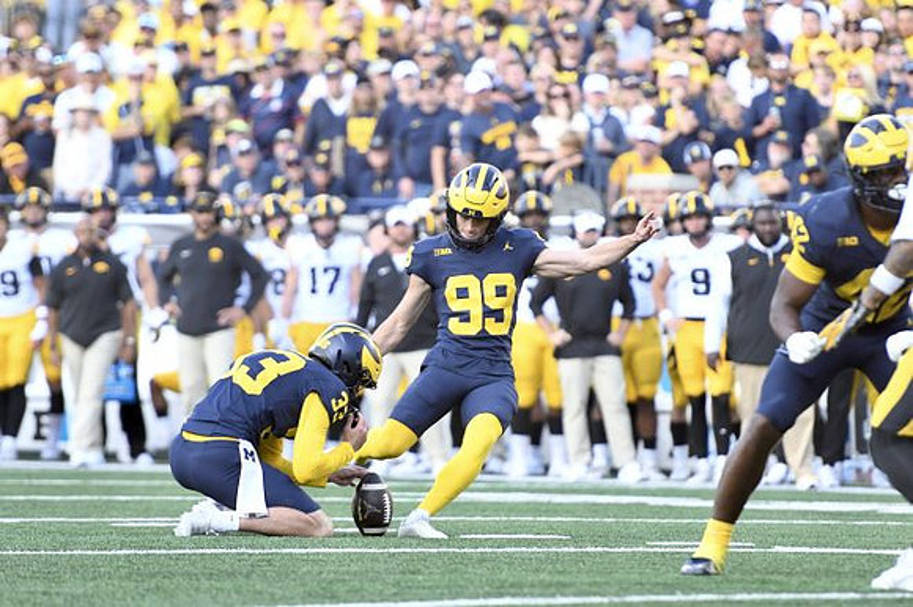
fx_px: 7604
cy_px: 304
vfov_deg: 4.6
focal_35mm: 300
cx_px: 456
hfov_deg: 6.9
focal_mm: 200
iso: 800
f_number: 2.8
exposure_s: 1/1000
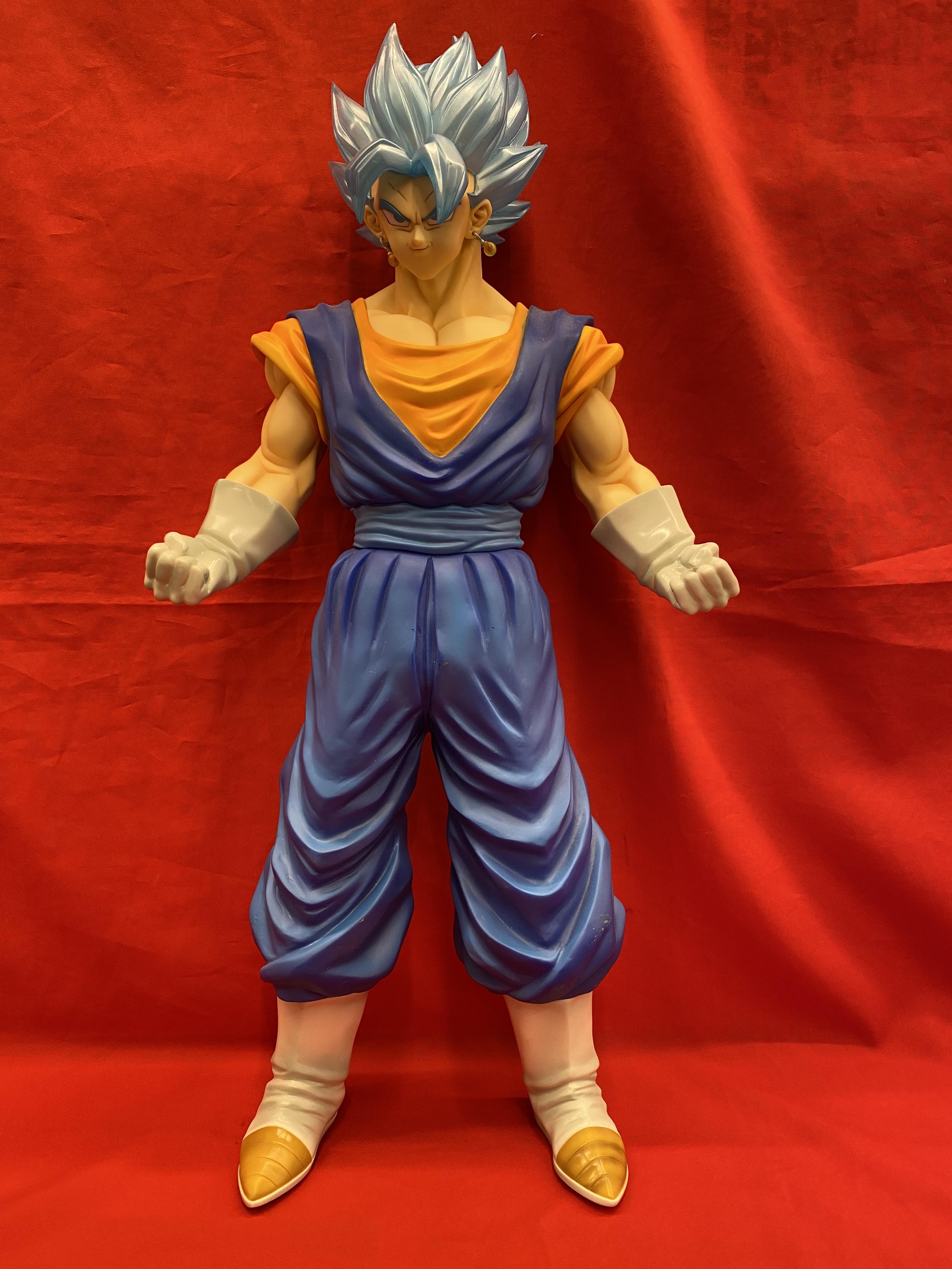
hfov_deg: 53.1
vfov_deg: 67.3
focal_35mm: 26
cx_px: 476
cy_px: 634
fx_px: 953
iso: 100
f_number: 1.8
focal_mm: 4.2
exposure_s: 1/50
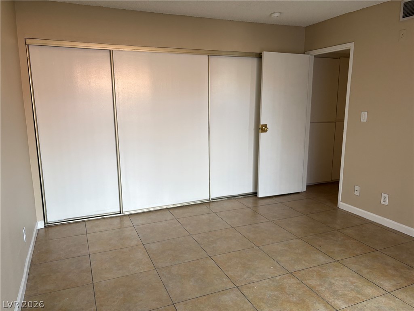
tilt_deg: -10.7
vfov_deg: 53.1
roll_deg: +0.0
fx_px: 311
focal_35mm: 26
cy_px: 156
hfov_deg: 67.3
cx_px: 207
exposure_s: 1/108
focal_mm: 5.96
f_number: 1.6
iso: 125
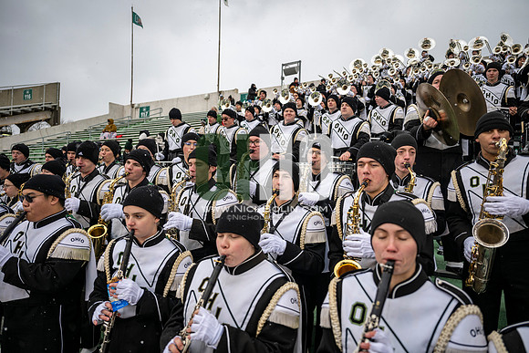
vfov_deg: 53.2
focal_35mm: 24
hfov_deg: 73.7
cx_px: 264
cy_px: 176
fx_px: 353
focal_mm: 24
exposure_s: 1/500
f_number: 2.8
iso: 160
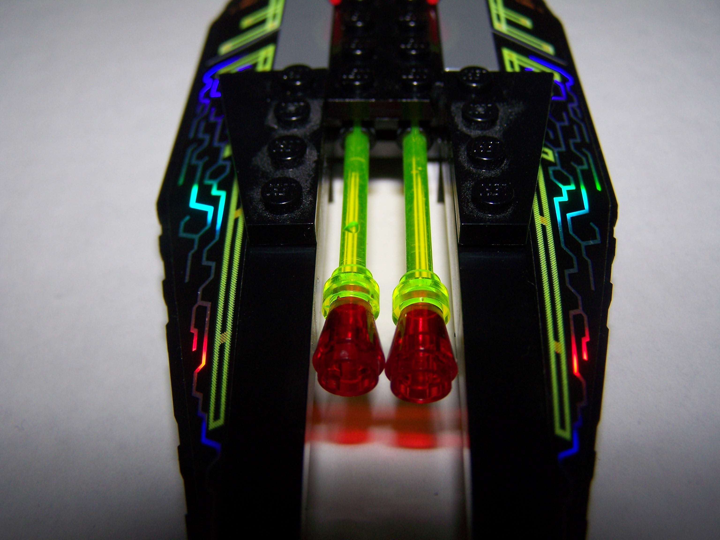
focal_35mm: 38
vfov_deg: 37.7
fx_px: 790
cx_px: 360
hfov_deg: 49.0
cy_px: 270
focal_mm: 6.3
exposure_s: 1/60
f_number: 2.8
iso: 80
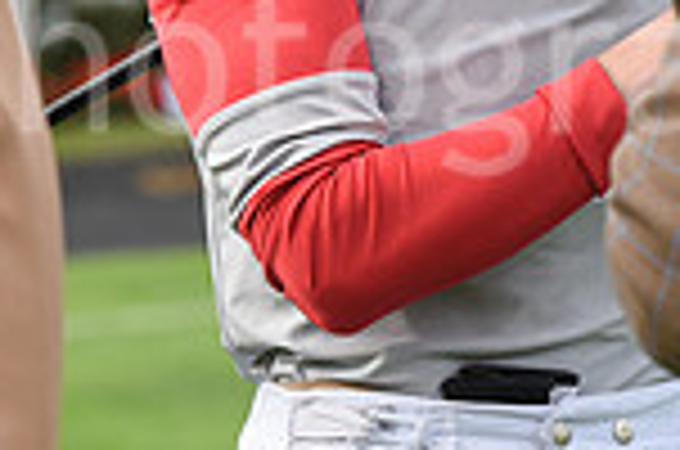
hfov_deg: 4.0
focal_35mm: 520
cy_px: -151
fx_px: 9801
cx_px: 486
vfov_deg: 2.6
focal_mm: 135
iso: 400
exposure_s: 1/1000
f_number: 5.6
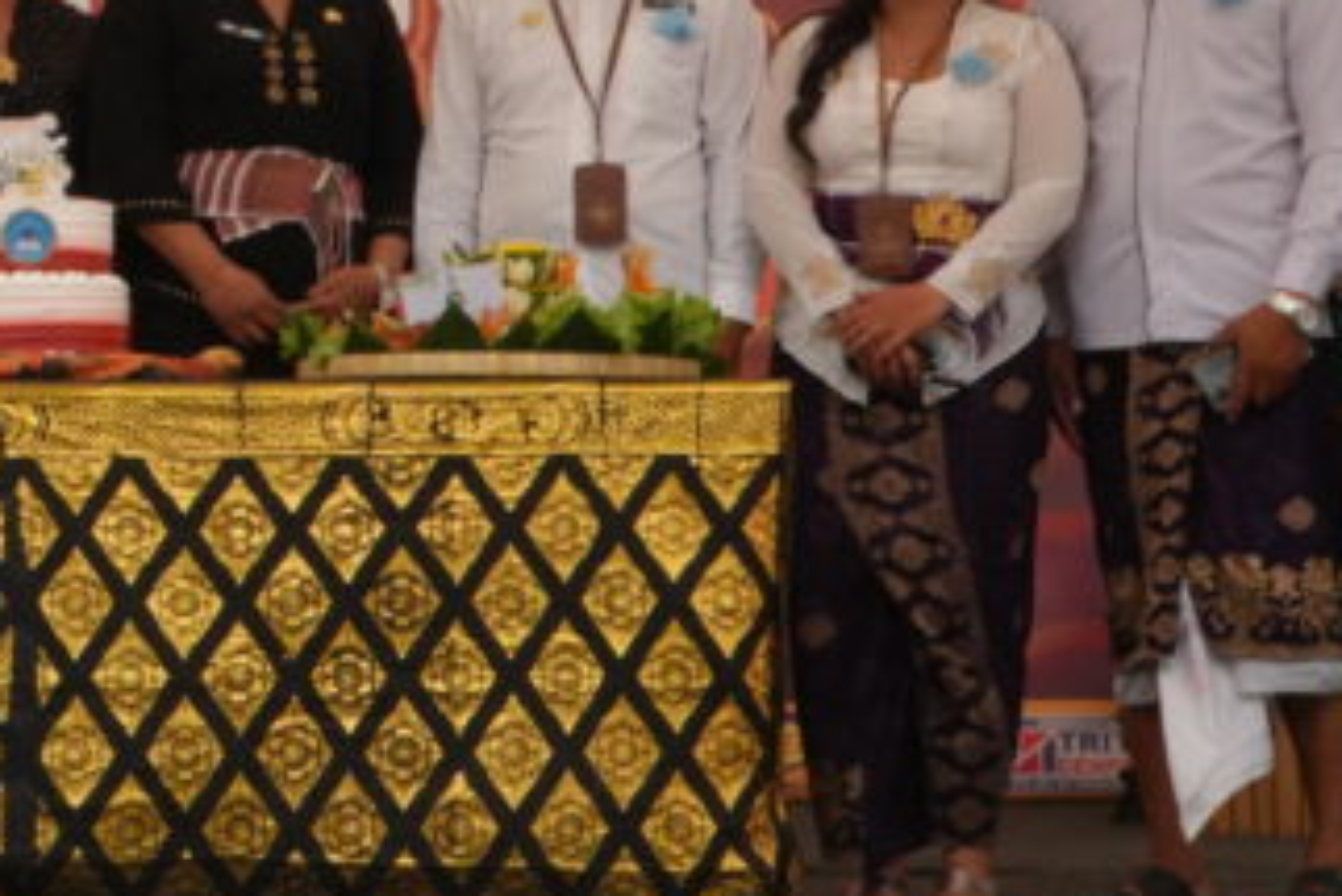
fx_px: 4624
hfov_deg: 16.2
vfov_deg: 11.0
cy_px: 48
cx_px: 42
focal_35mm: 124
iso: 1250
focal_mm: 26
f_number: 11
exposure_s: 1/800
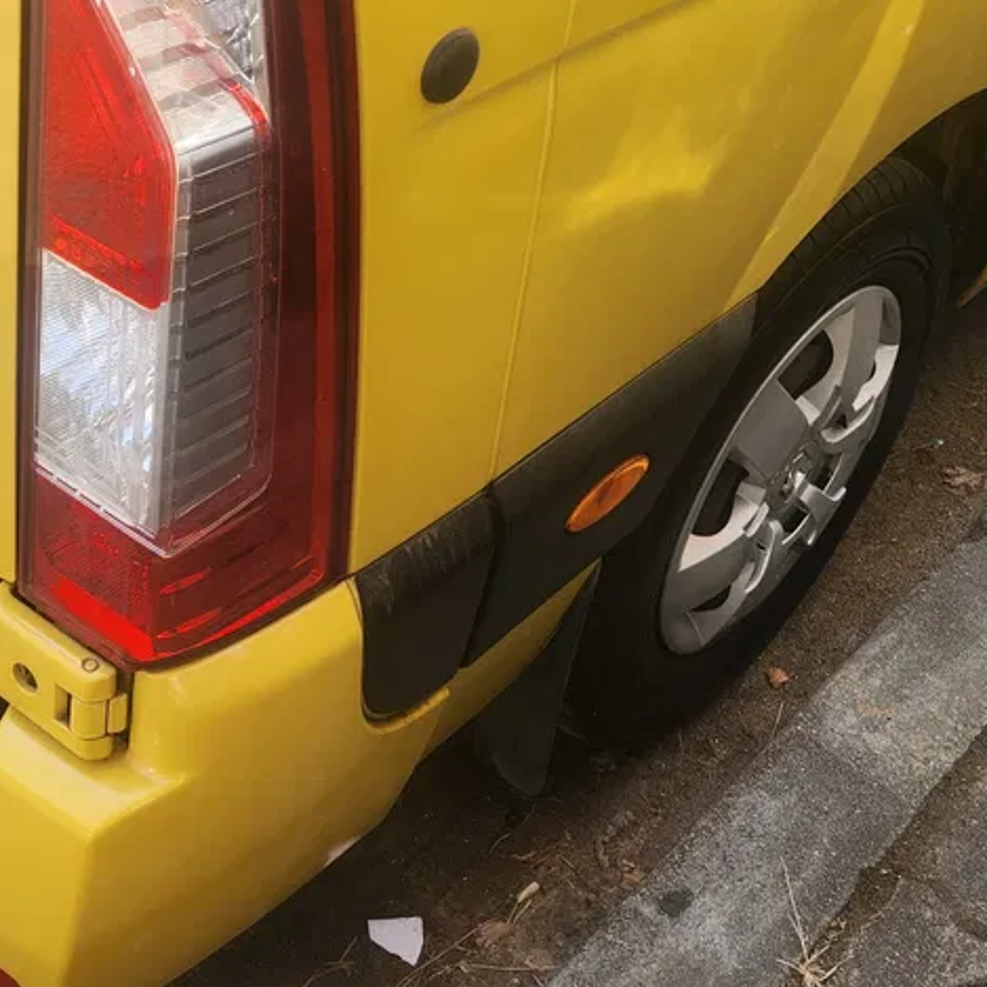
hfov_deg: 32.7
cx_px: 421
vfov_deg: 30.9
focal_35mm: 52
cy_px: 55
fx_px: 1677
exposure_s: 1/225
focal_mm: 5.4
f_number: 1.8
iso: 20
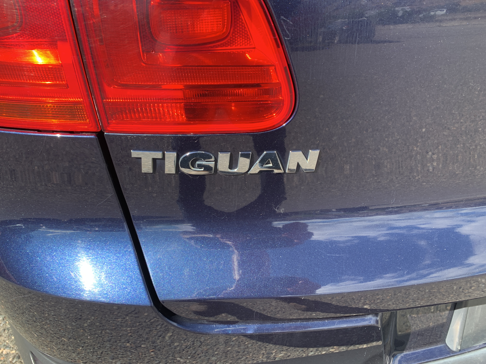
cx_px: 243
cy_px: 182
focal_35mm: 26
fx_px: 365
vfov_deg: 53.1
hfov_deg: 67.3
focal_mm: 4.25
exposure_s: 1/311
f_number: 1.8
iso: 25
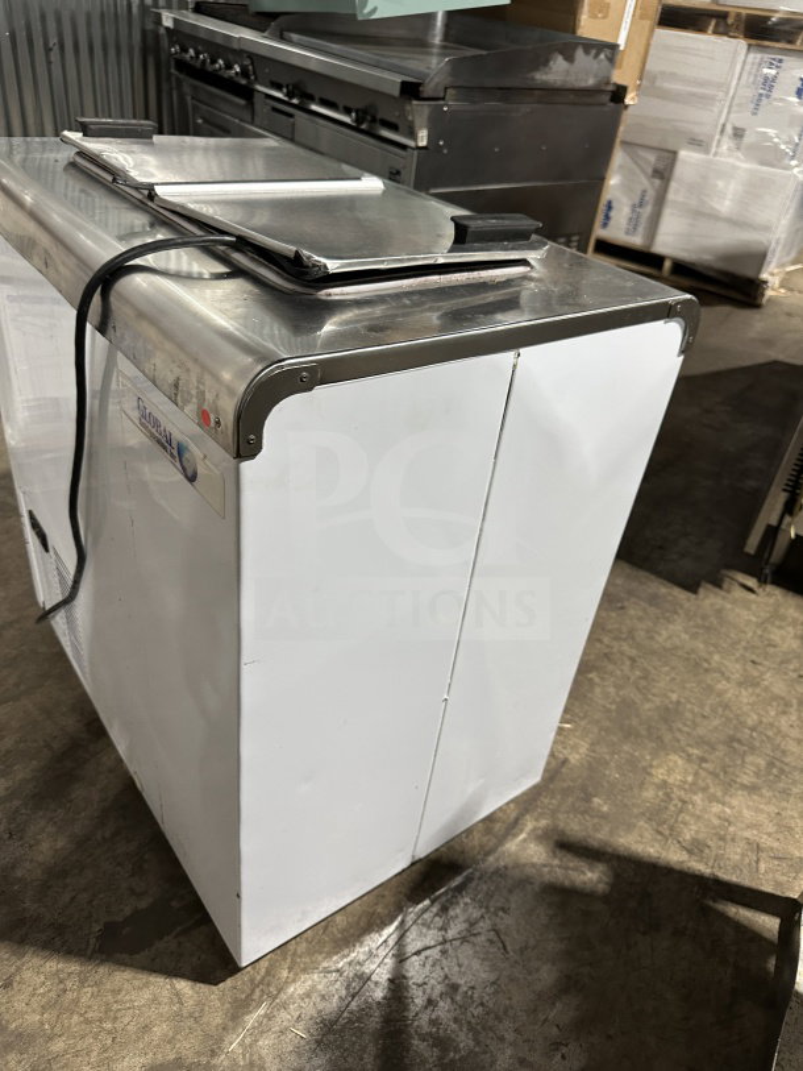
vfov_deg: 71.6
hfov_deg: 56.8
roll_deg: -7.4
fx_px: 742
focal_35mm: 24
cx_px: 402
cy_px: 536
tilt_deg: -34.6
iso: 320
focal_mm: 6.86
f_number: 1.78
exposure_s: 1/60
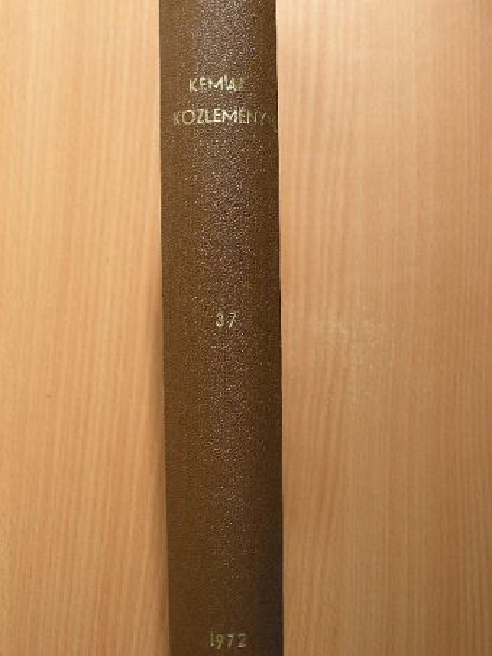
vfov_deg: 36.2
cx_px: 246
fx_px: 1004
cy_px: 328
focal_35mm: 53
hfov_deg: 27.5
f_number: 3.5
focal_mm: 8.8
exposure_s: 1/30
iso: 100
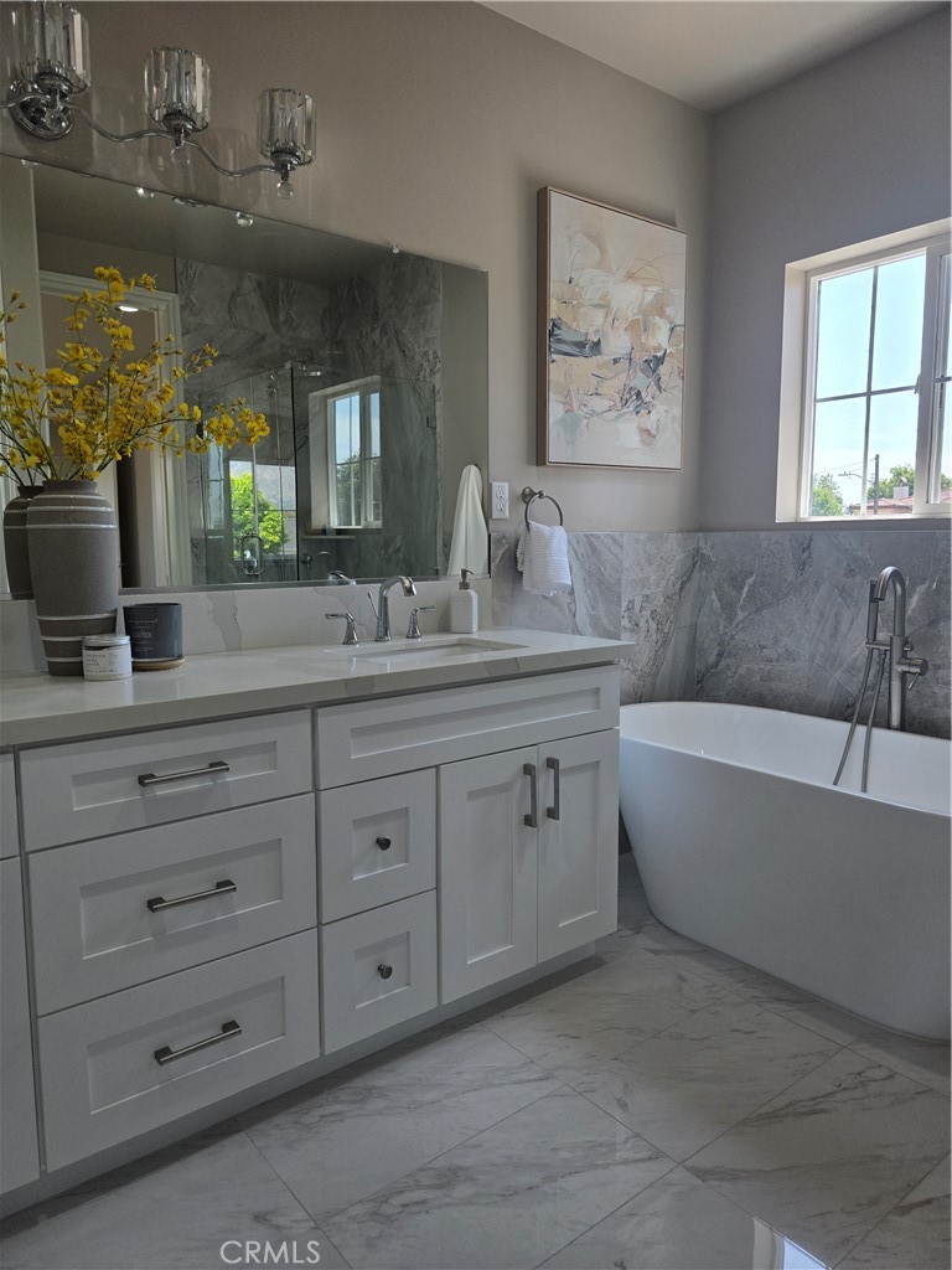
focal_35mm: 23
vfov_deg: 73.9
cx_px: 476
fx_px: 843
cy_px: 635
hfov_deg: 58.9
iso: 80
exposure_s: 1/563
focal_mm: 5.4
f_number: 1.8
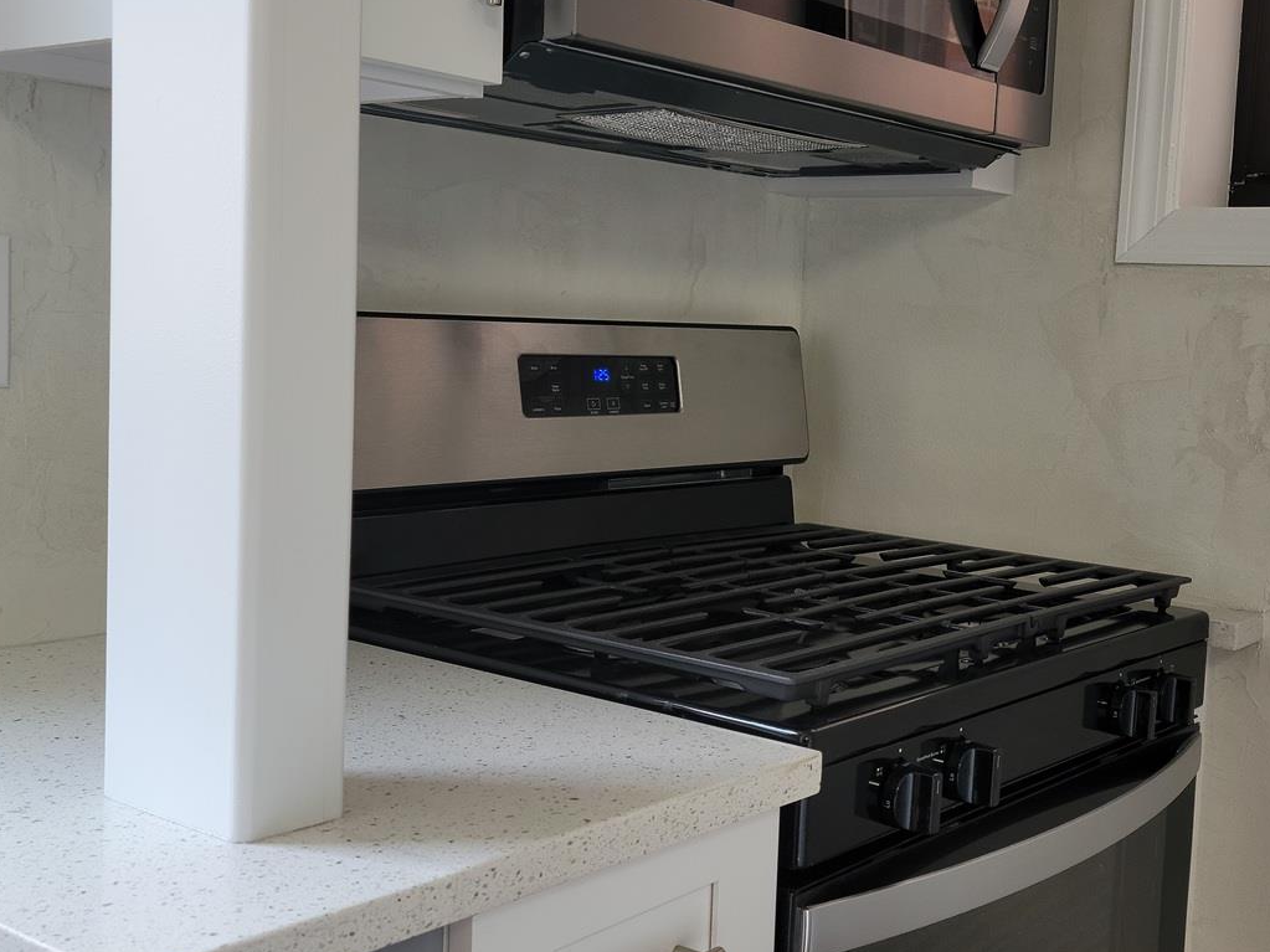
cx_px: 765
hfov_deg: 42.7
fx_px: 1614
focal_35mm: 44
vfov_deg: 32.9
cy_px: 493
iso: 40
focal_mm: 7
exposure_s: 1/60
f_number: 1.8
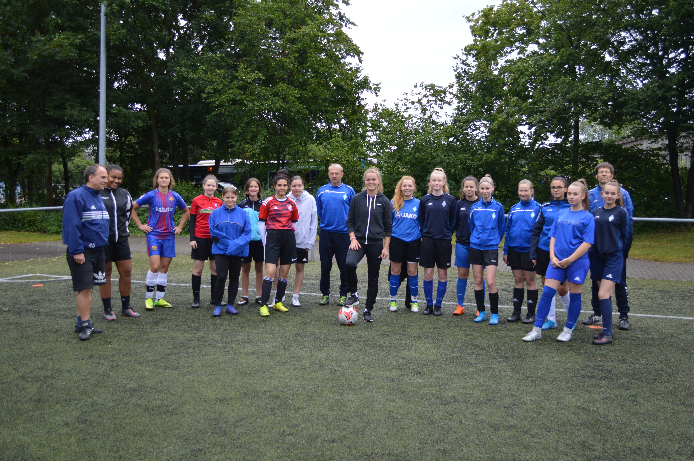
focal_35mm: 33
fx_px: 636
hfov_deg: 57.3
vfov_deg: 39.9
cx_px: 347
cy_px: 230
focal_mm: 22
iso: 640
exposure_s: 1/500
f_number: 4
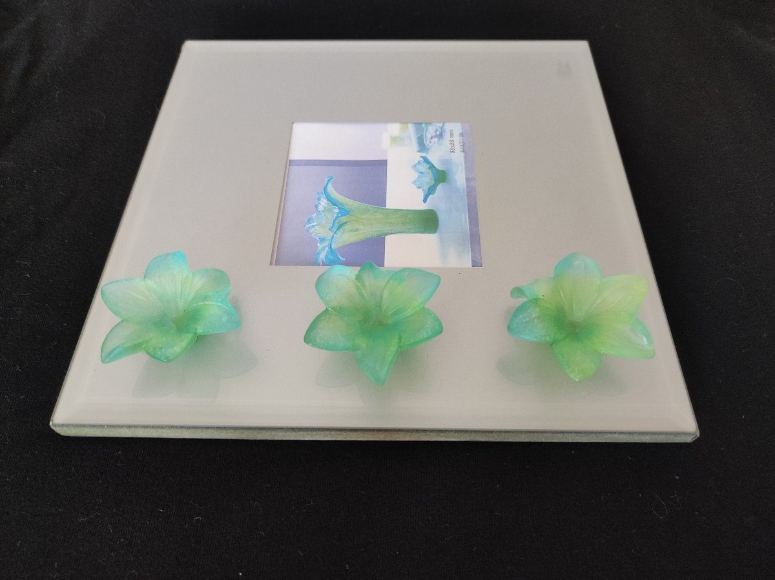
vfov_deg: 54.8
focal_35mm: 25
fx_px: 559
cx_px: 388
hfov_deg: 69.4
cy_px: 290
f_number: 1.79
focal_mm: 4.7
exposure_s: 1/33
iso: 1149
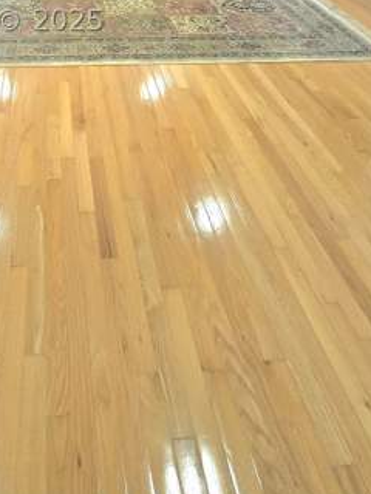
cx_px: 66
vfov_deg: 55.0
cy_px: 20
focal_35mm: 26
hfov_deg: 49.5
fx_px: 372
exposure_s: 1/60.2
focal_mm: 1.7
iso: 400
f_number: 2.2
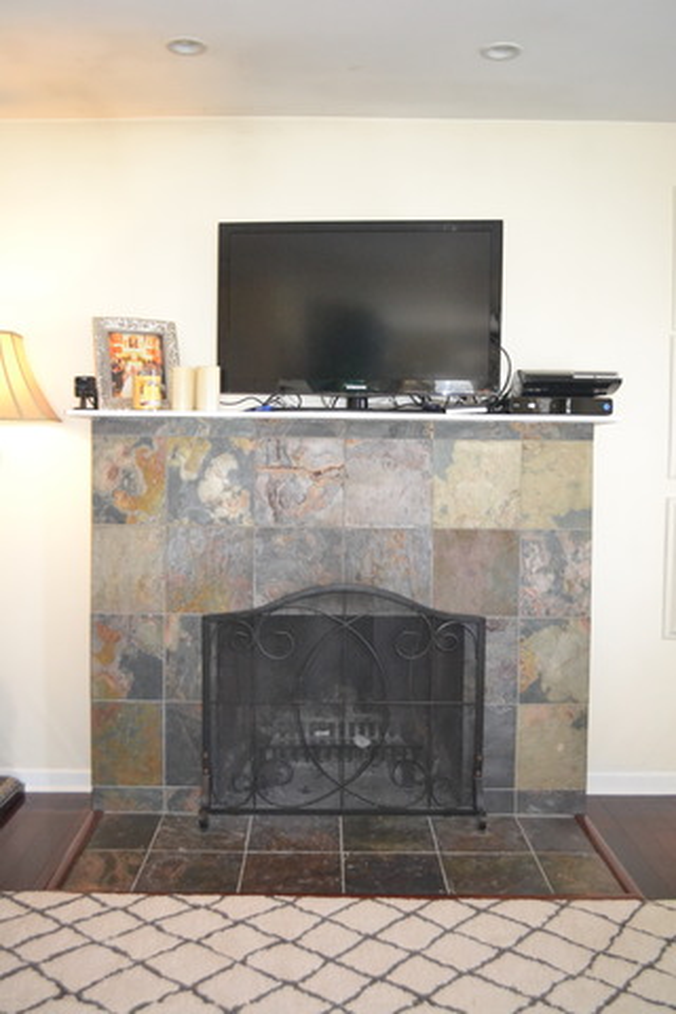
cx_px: 338
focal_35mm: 33
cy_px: 507
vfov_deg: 57.2
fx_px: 929
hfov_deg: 40.0
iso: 3200
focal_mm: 22
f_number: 3.8
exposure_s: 1/60
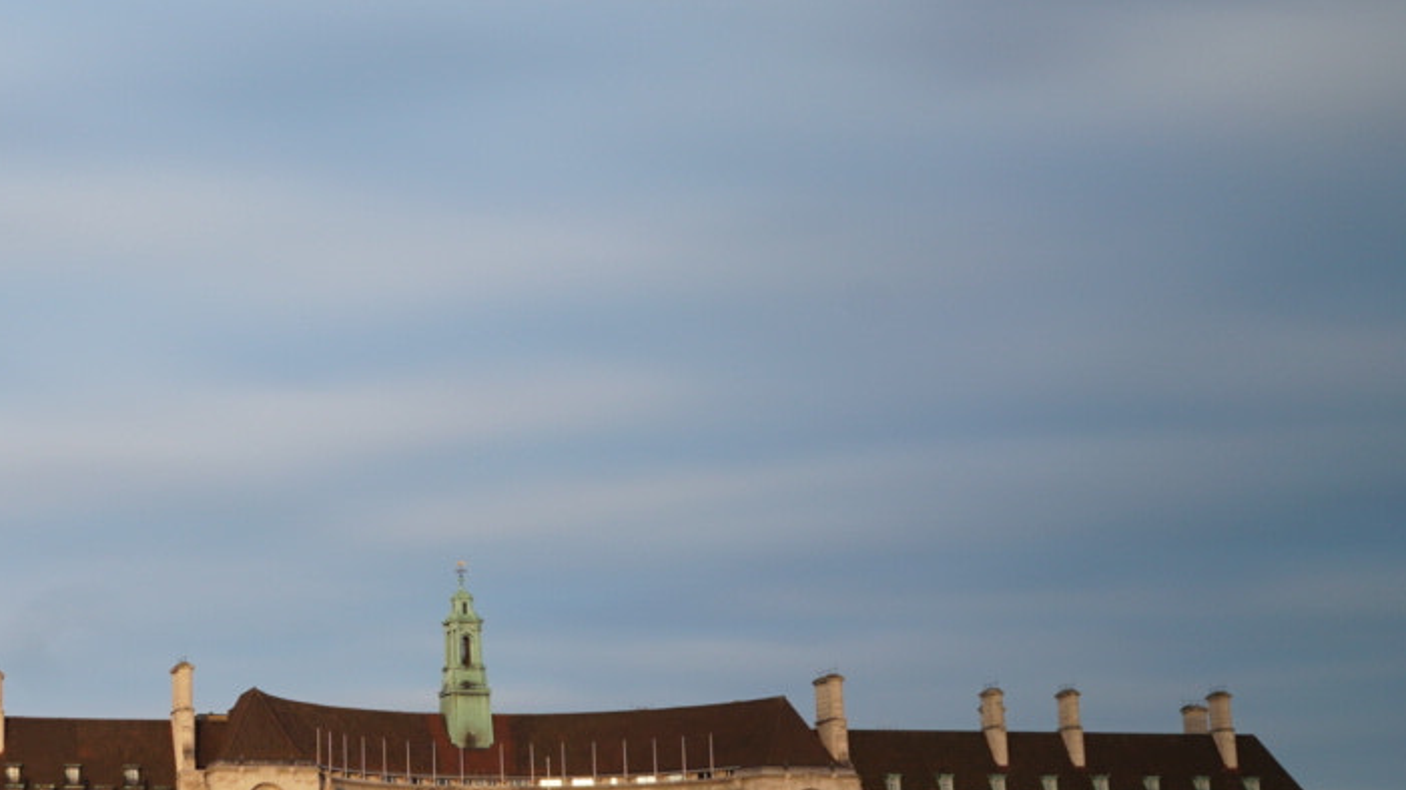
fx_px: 2162
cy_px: 563
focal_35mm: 58
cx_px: -8
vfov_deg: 20.6
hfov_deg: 33.0
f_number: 10
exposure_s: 60
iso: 100
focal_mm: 16
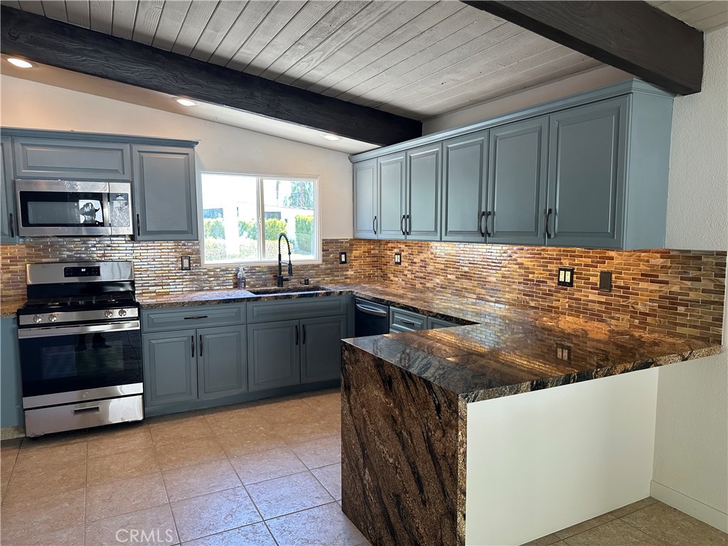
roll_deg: +0.1
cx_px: 364
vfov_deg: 56.8
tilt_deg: -5.3
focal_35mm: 24
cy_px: 273
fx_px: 505
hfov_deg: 71.6
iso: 100
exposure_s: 1/120
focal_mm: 6.86
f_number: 1.78
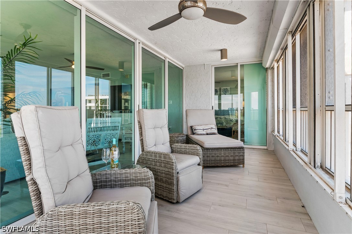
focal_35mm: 19
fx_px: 186
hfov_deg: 86.9
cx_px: 176
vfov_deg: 64.5
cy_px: 117
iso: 320
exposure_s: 1/8
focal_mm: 19
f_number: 10
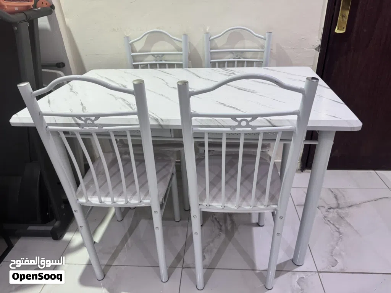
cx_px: 196
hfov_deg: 71.6
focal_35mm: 24
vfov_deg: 56.8
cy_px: 146
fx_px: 271
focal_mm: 6.76
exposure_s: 1/50
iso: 320
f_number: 1.78
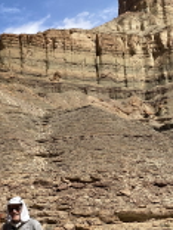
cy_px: 156
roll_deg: -0.8
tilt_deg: +7.8
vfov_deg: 31.4
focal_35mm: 61
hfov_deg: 23.7
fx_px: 406
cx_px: 40
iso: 32
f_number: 1.8
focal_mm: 4.25
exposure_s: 1/3205
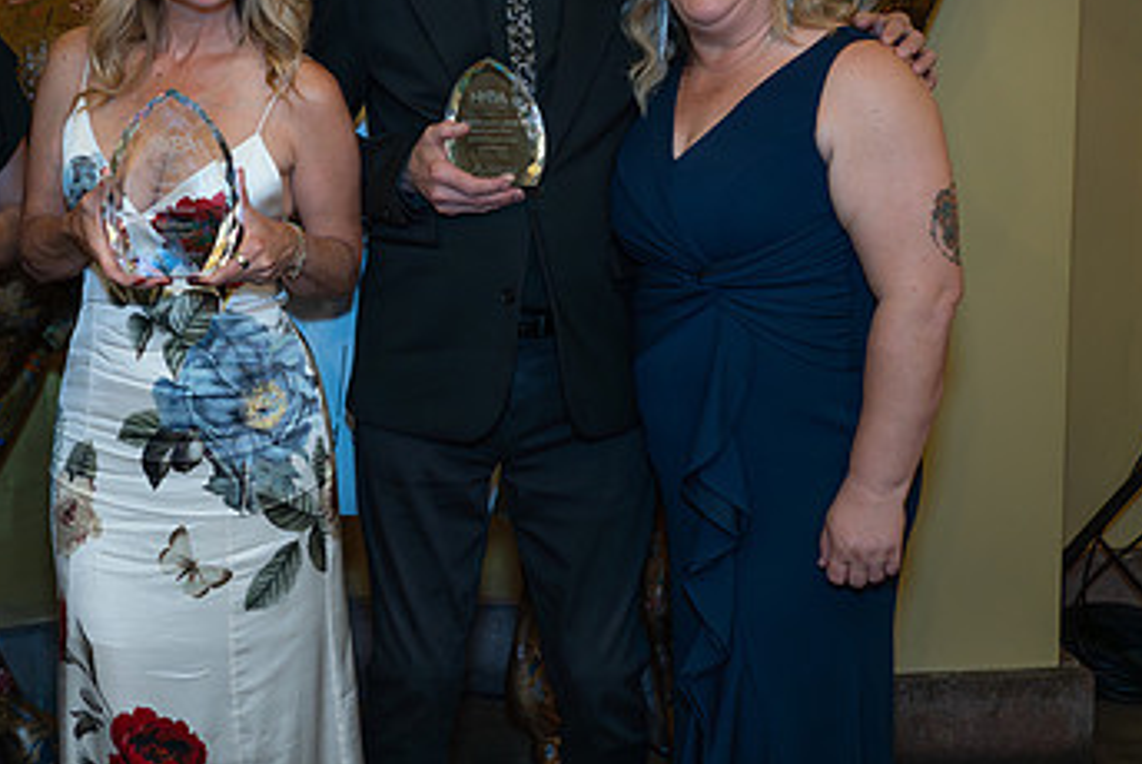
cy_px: 218
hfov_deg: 33.4
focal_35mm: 59
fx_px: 1873
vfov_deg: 22.9
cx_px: 312
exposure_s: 1/100
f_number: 3.2
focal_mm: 35
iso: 800
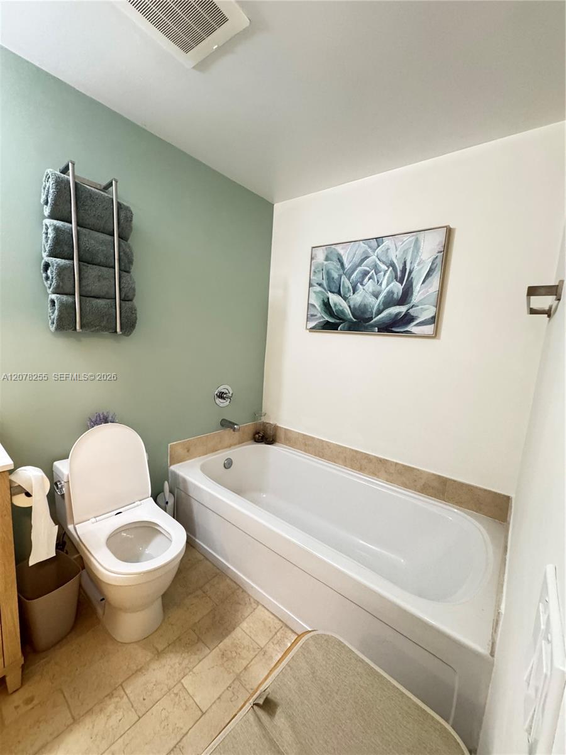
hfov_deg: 85.7
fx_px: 305
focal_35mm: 14
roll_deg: -2.6
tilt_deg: -7.6
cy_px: 378
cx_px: 283
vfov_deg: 102.1
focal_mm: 2.22
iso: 640
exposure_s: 1/60
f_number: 2.2
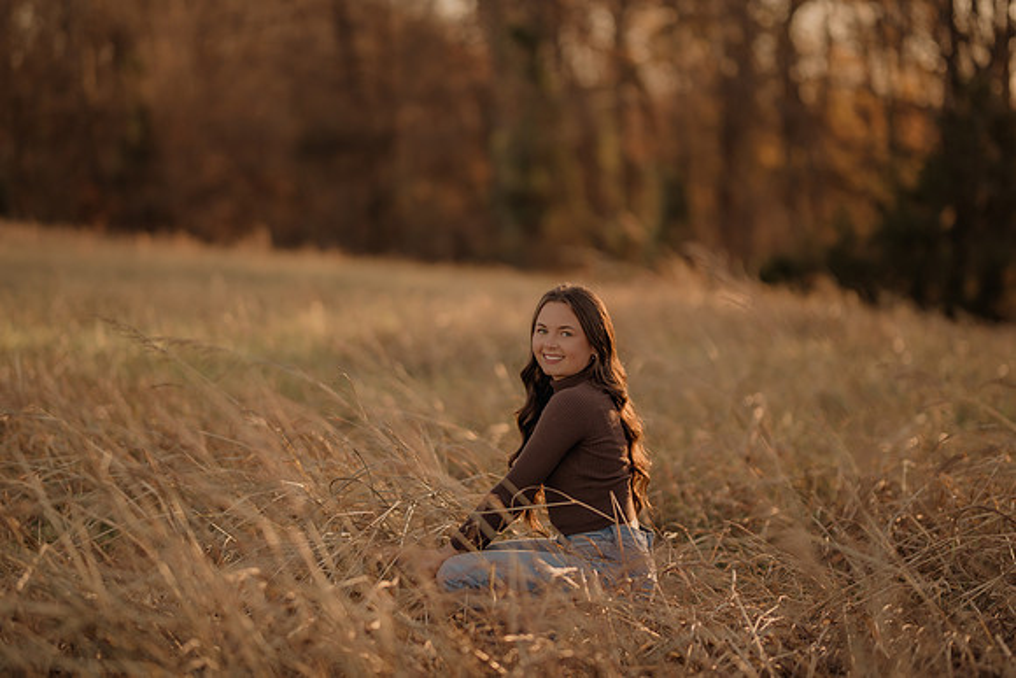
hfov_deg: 23.9
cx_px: 508
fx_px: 2399
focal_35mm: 85
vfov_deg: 16.1
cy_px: 339
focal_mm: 85
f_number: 1.4
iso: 200
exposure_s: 1/1250
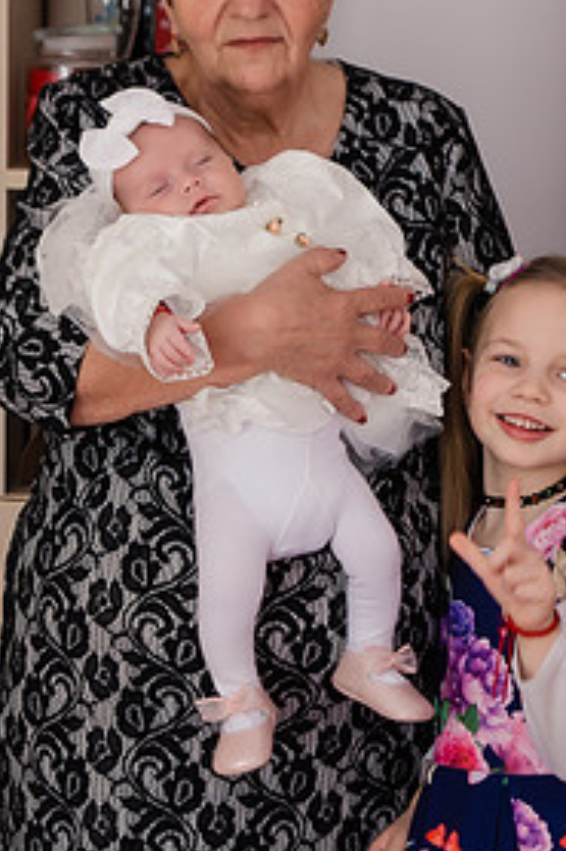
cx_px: 330
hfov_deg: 11.2
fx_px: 2881
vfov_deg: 16.8
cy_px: 296
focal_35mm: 122
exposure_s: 1/125
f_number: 3.2
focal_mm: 45
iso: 400
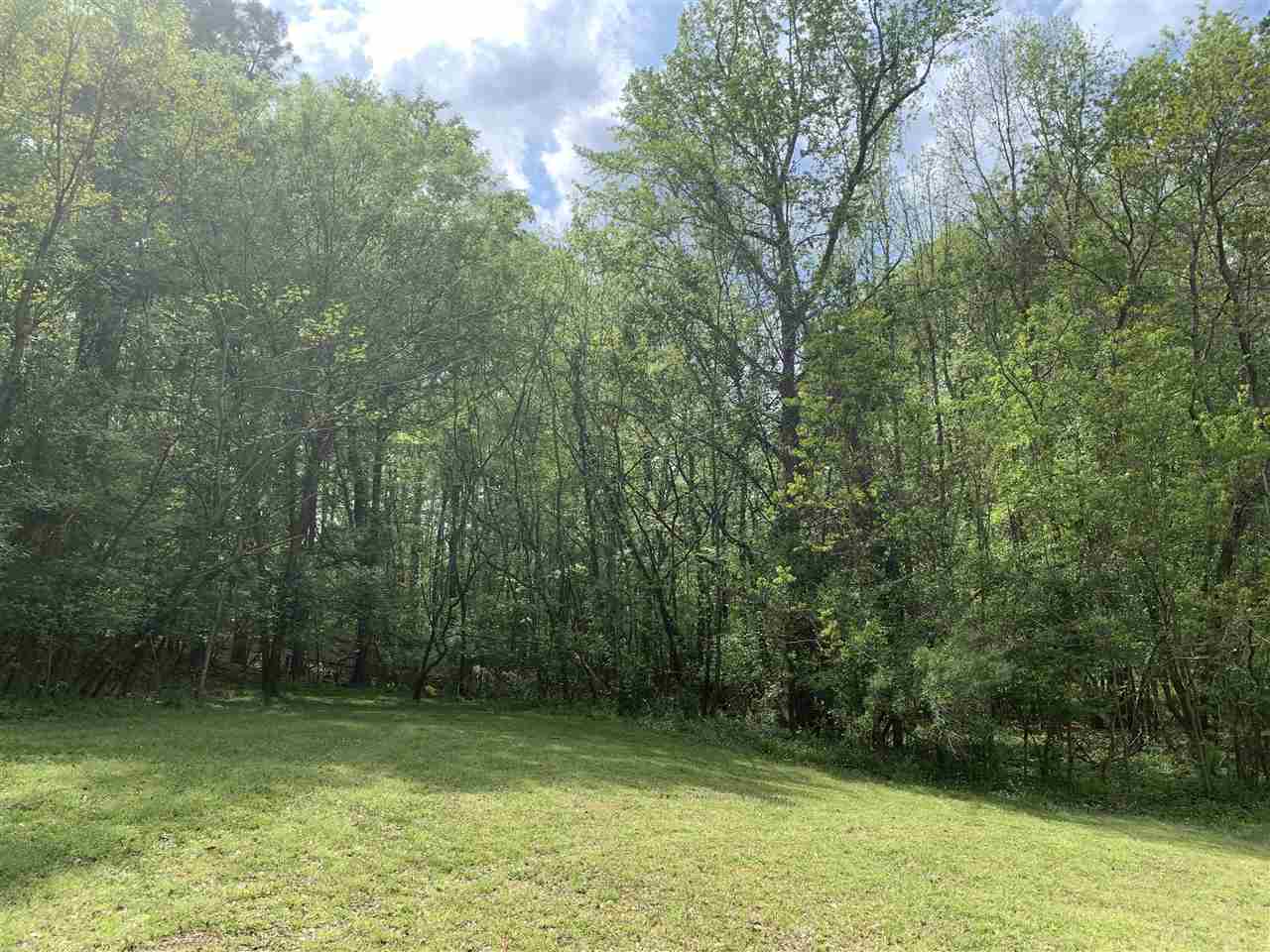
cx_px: 635
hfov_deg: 67.3
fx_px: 954
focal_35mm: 26
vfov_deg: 53.1
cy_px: 476
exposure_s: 1/1136
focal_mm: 4.25
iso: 25
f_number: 1.8
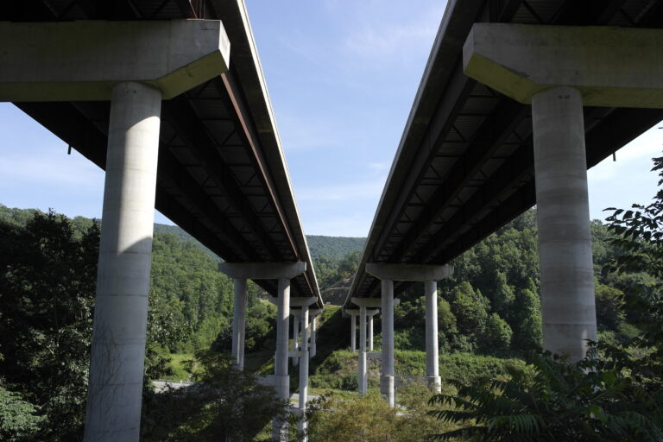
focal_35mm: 30
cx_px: 332
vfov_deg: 43.6
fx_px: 552
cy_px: 221
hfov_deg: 61.9
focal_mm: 20
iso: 100
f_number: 6.3
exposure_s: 1/250
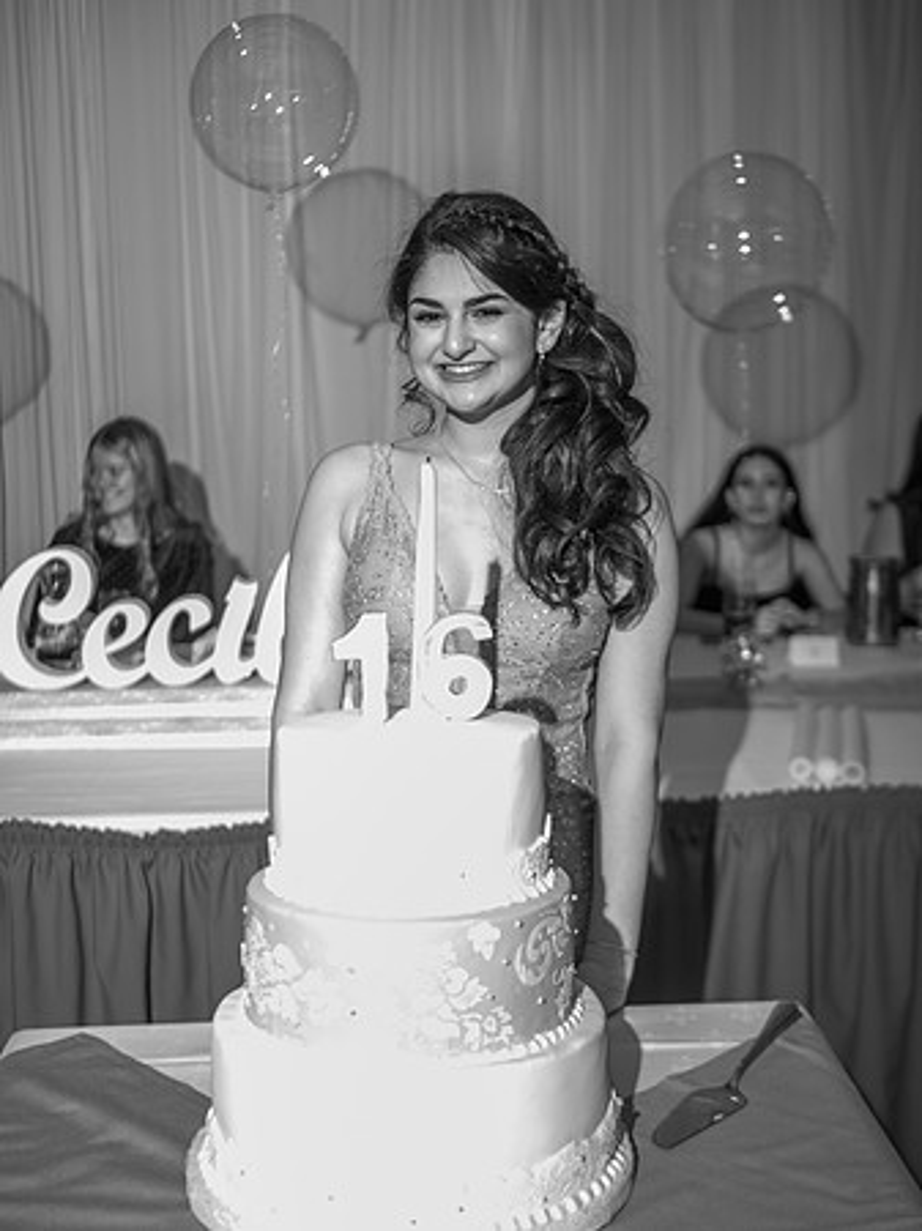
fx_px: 1777
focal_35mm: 50
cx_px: 461
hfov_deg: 29.1
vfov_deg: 38.2
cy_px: 616
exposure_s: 1/250
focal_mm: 25
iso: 100
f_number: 1.7
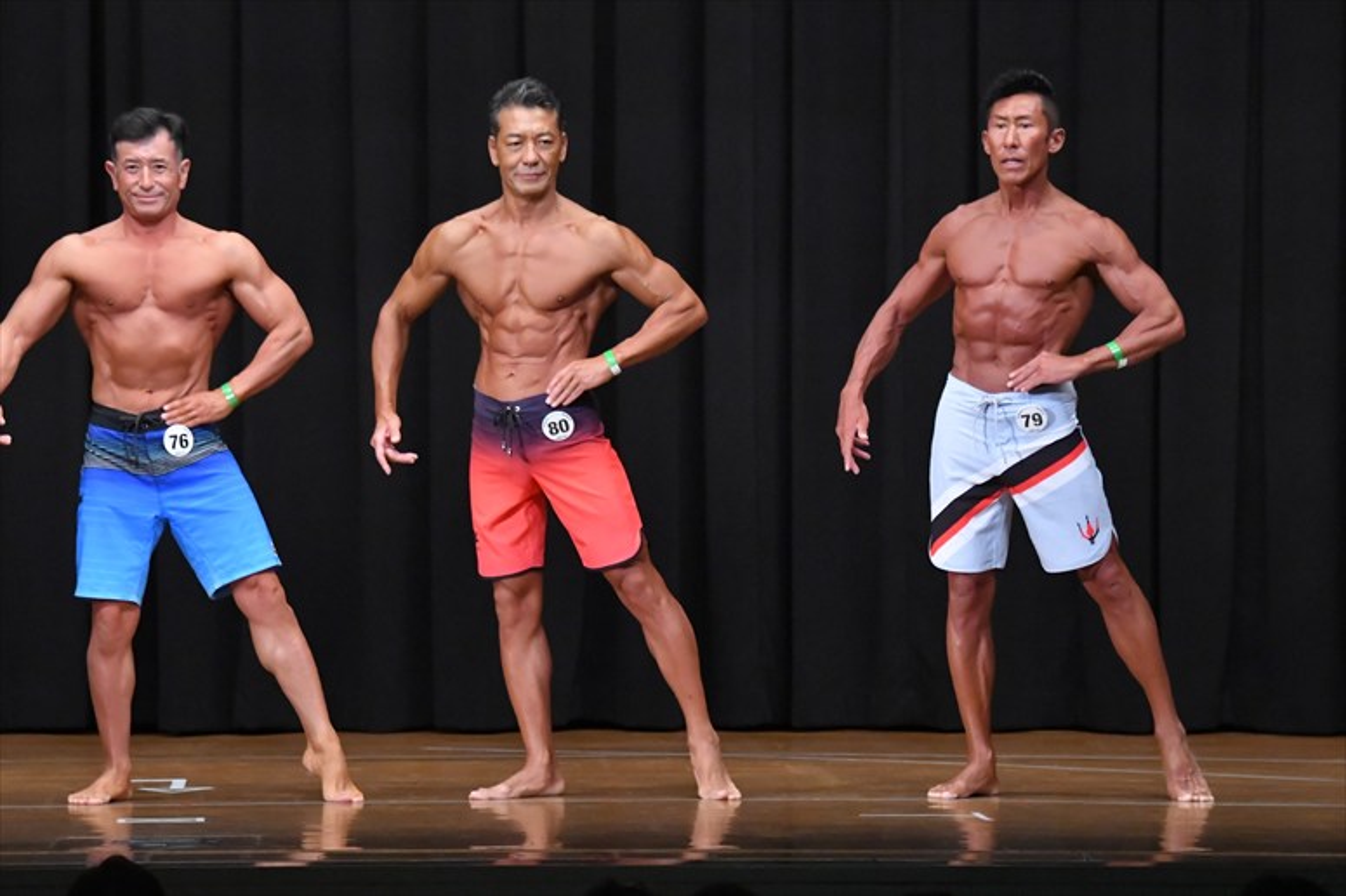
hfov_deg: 9.5
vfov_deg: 6.3
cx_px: 673
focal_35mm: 217
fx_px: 8110
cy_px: 448
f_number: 5.6
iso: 8000
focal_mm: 145
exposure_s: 1/400
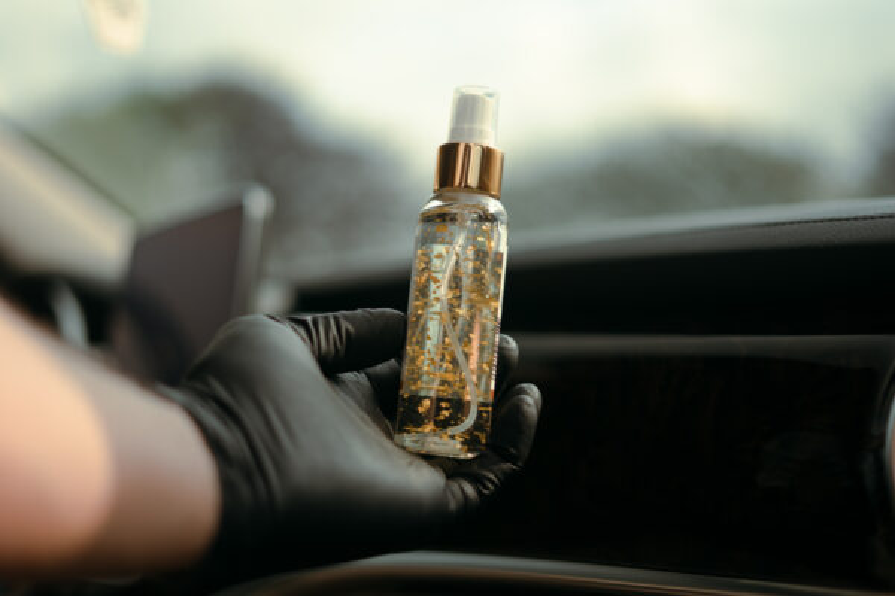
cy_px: 298
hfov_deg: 39.6
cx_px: 448
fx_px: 1243
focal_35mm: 50
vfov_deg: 27.0
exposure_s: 1/400
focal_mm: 50
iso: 50
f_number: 1.8
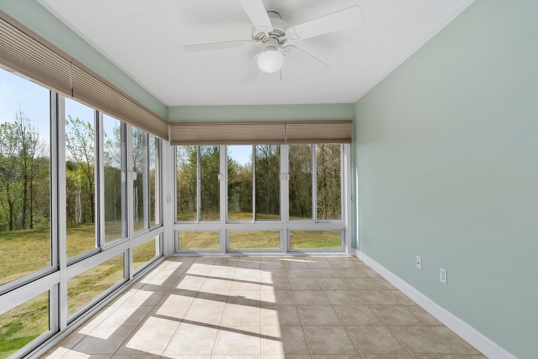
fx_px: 224
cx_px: 269
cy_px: 180
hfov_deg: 100.4
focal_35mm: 15
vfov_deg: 77.3
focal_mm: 10
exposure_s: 1/80
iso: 320
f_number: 8
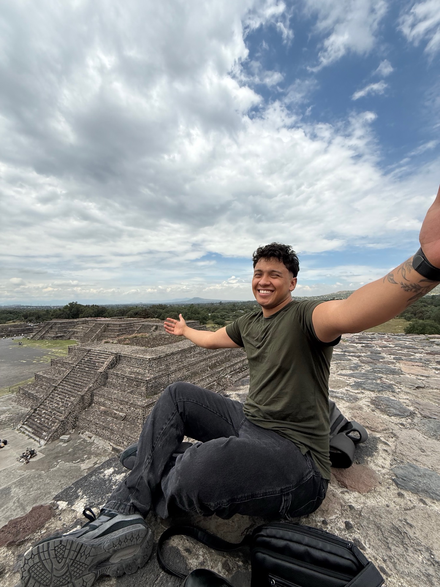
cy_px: 294
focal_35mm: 14
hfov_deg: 85.7
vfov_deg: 102.1
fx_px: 237
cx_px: 220
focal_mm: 2.22
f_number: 2.2
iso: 50
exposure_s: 1/2841
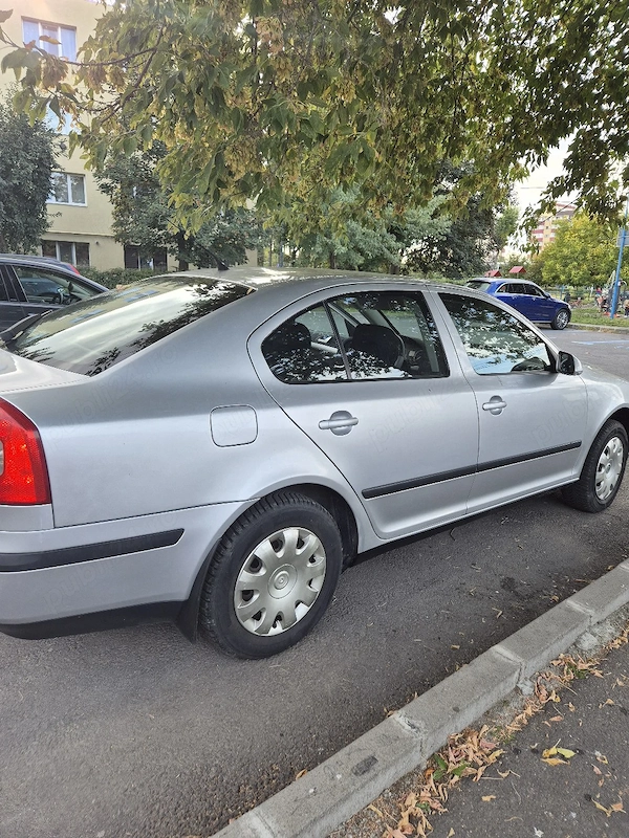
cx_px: 314
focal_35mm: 23
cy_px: 419
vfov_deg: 73.9
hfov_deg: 58.9
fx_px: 557
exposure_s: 1/182
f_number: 1.8
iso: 40
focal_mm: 5.4
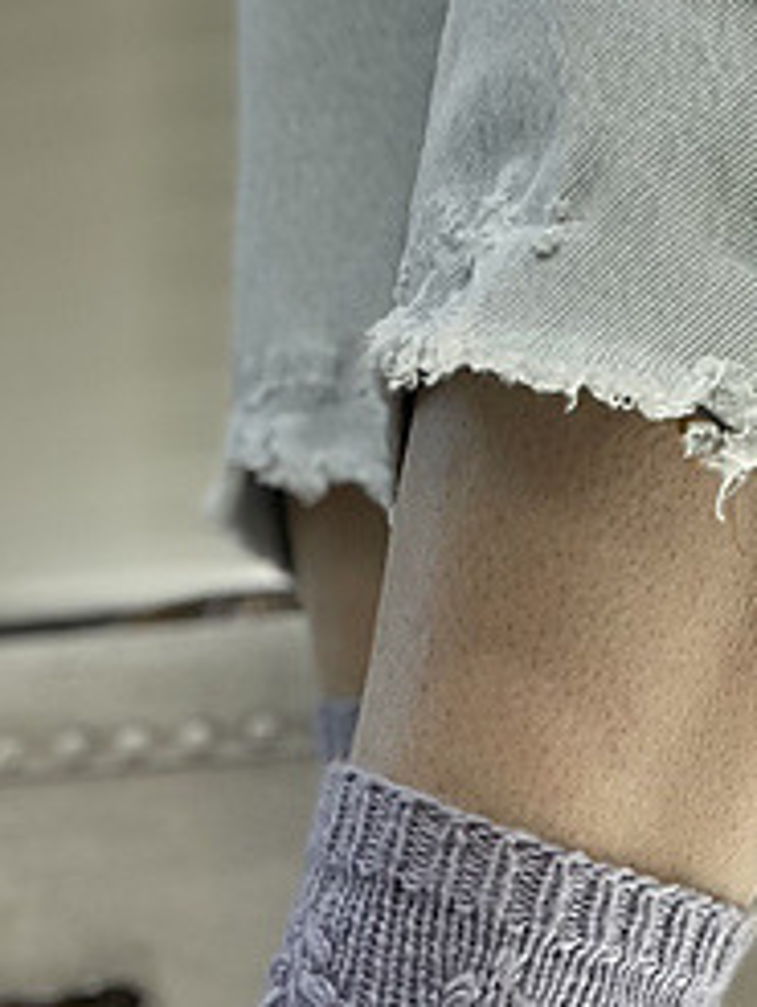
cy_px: 1208
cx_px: 516
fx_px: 2270
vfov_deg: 23.0
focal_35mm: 78
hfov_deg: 18.9
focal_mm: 2.71
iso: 32
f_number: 2.2
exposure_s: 1/121
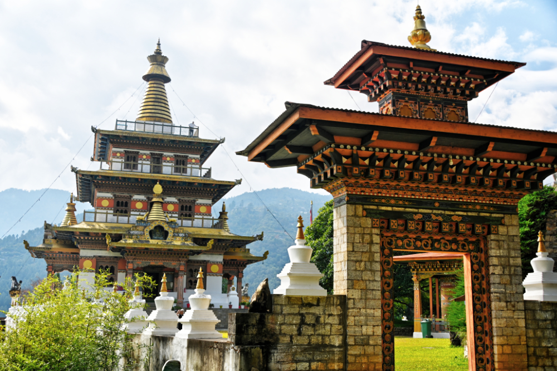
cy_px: 186
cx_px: 278
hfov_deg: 48.5
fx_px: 619
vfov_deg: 33.4
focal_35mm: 40
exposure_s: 1/1600
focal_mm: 40
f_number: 6.3
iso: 400
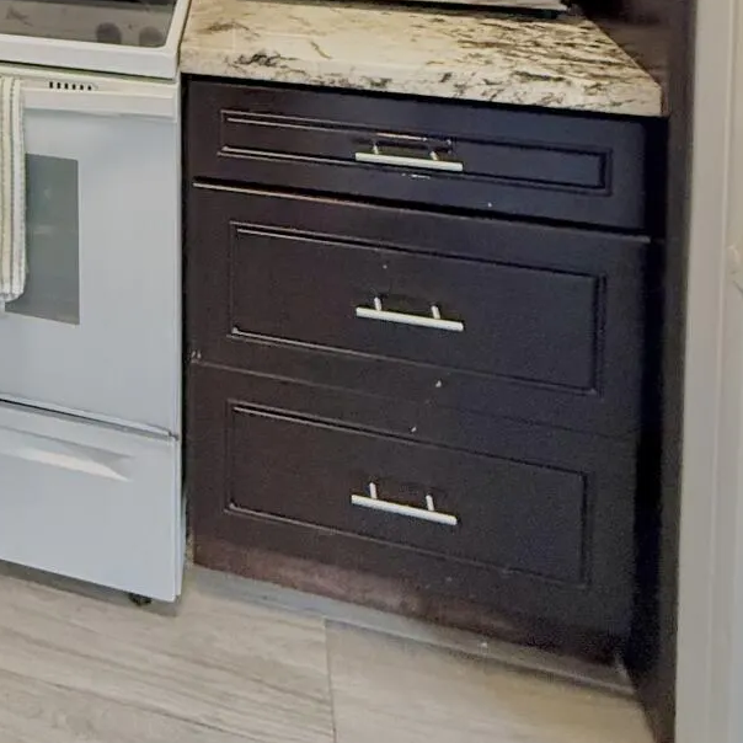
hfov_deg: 35.1
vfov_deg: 31.8
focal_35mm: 41
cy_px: -213
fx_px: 996
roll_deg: +1.7
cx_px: -76
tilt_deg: -2.7
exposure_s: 1/60
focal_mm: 2.22
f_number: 2.2
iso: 320
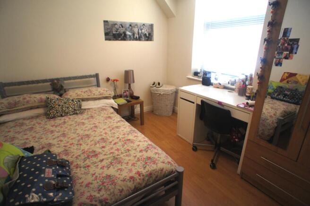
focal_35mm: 24
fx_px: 206
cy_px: 103
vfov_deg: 53.0
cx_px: 155
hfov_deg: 73.8
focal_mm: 16
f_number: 2.8
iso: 250
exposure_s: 1/30
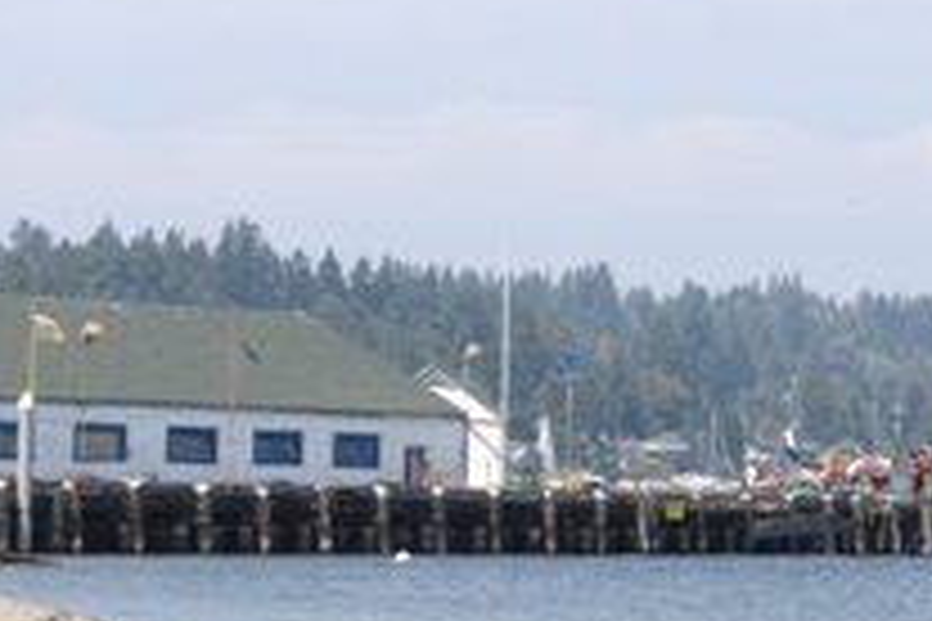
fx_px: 6291
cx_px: 342
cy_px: 506
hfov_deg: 8.5
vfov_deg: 5.6
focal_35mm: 243
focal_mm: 70
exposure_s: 1/320
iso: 200
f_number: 8.5
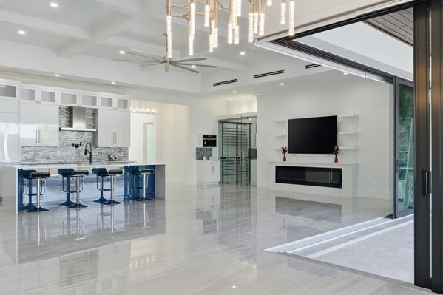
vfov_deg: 44.9
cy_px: 150
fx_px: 357
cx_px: 294
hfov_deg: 62.2
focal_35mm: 29
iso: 400
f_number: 9
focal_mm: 16
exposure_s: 1/100
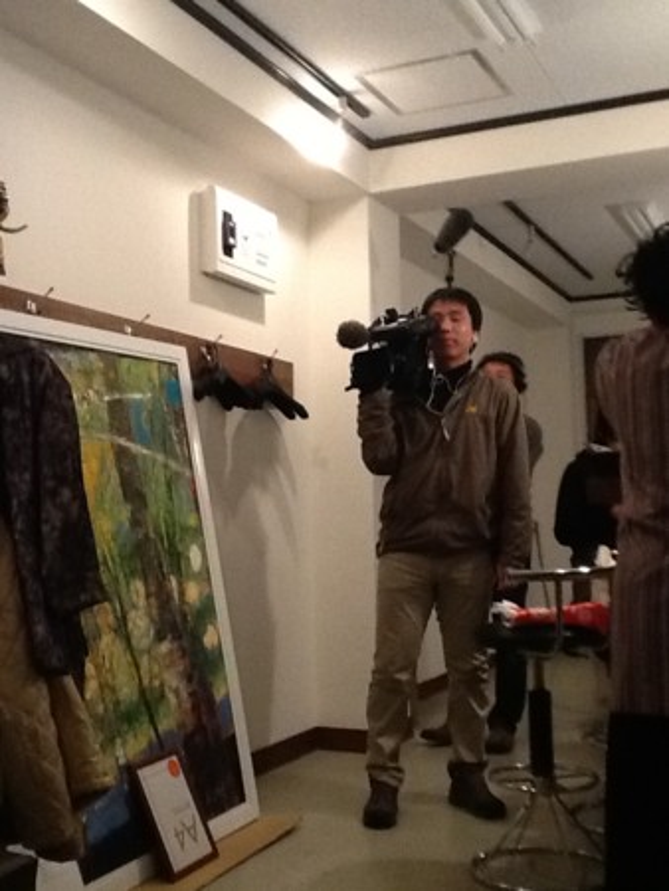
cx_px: 334
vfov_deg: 56.8
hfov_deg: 44.2
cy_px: 446
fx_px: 824
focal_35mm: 32
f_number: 2.4
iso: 400
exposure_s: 1/30
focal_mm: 2.03
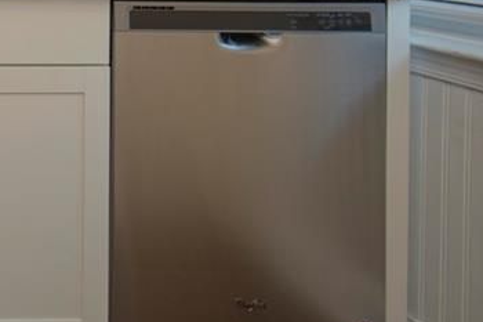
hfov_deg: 34.0
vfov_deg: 28.0
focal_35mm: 41
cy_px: -76
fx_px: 550
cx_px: -145
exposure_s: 1/5
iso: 320
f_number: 7.1
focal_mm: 14
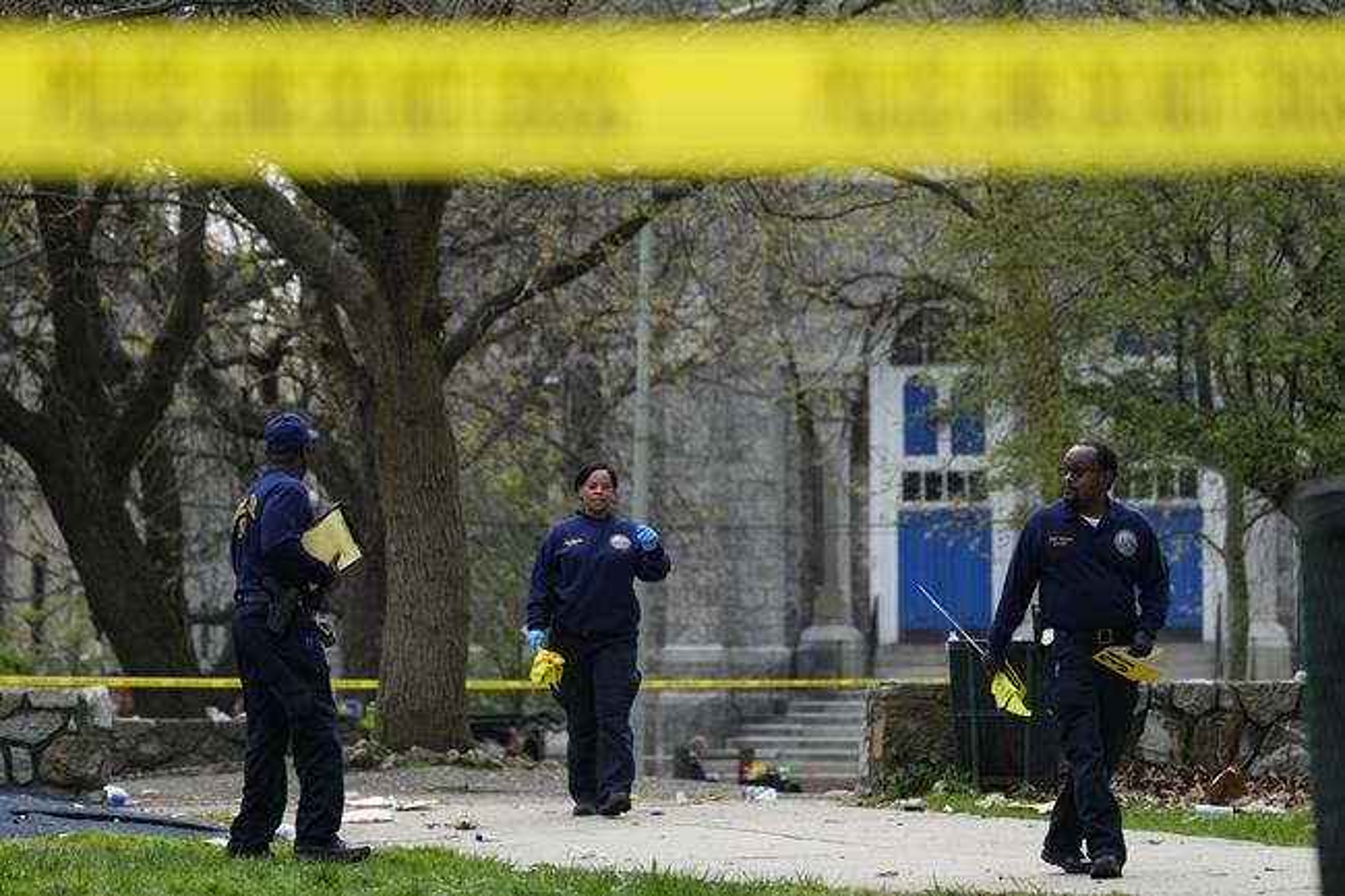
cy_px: 448
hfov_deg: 10.9
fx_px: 7059
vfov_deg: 7.3
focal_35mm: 189
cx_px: 672
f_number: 6.3
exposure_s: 1/1000
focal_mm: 189
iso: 1000
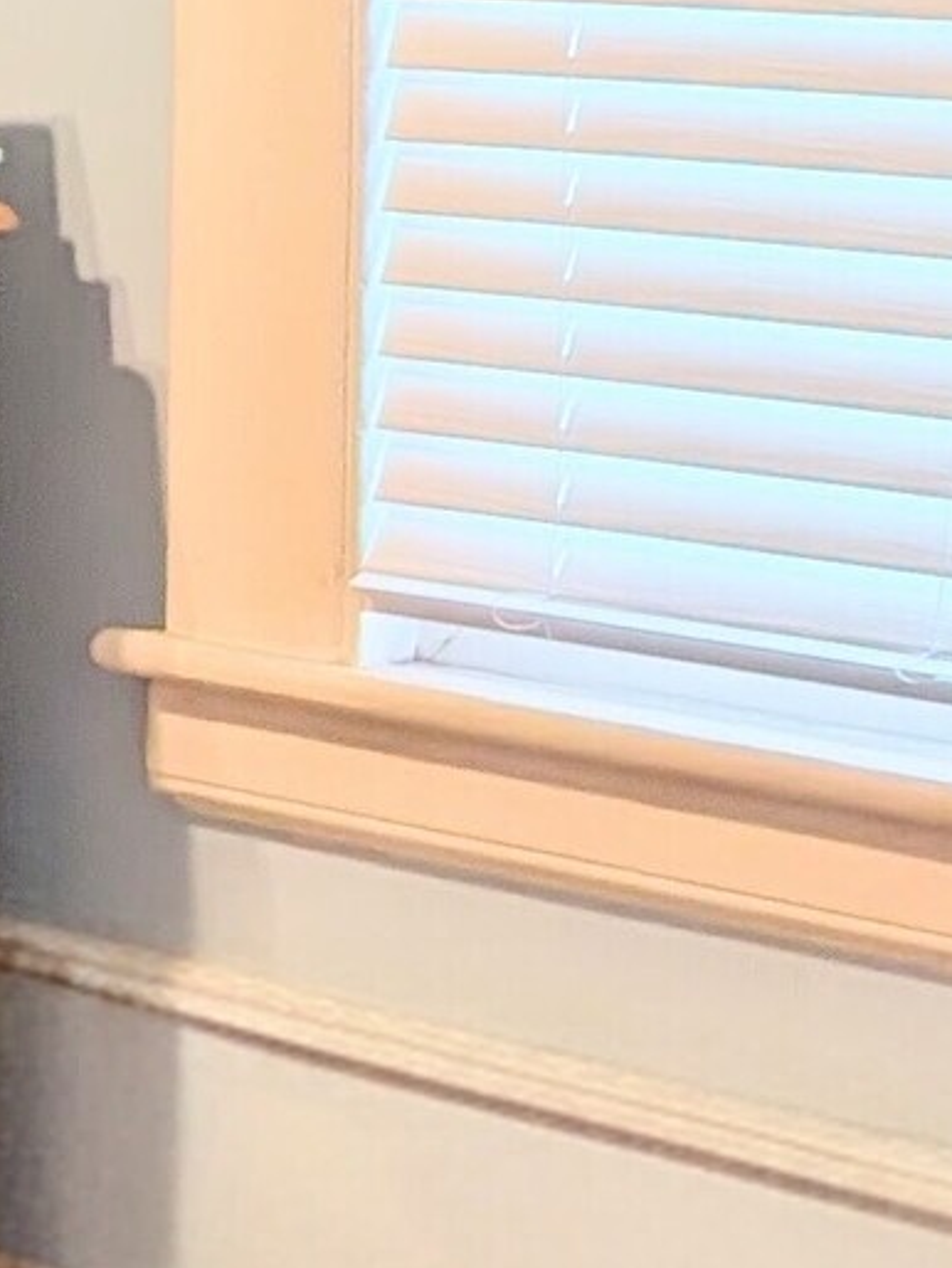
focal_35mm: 143
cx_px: -1800
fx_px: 5239
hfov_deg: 8.8
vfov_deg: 13.5
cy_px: -187
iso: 245
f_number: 1.68
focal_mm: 6.9
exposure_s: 1/120
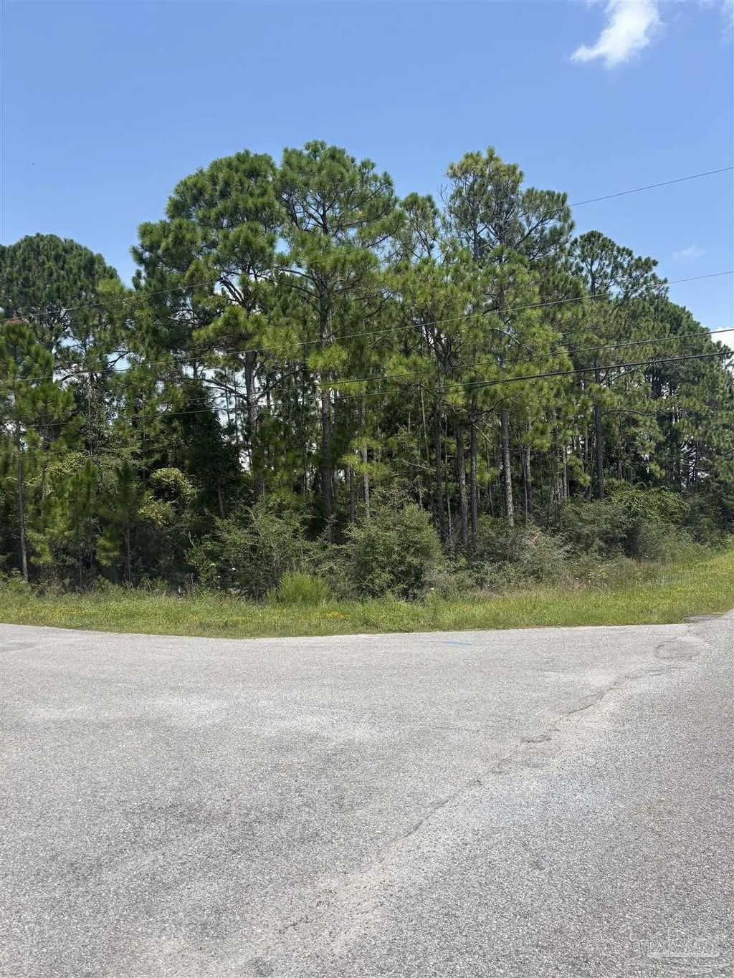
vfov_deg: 67.3
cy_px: 489
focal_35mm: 26
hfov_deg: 53.1
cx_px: 367
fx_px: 735
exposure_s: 1/3534
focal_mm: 5.96
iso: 50
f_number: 1.6
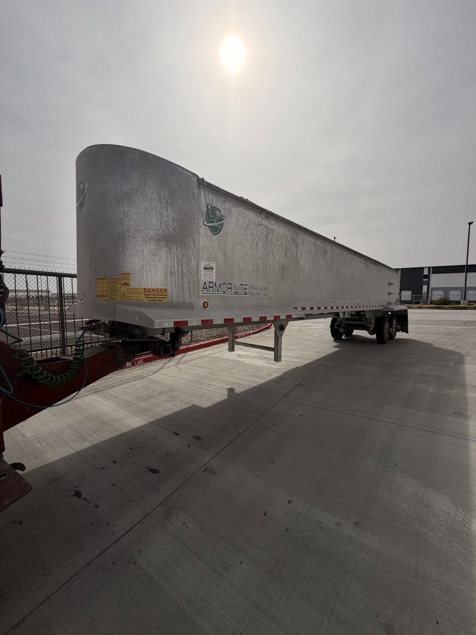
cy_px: 318
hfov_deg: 85.7
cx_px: 238
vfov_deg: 102.1
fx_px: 257
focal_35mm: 14
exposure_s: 1/2717
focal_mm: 2.2
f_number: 2.2
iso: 25
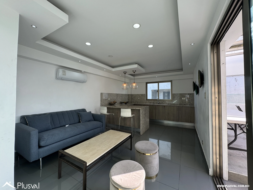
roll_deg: +0.4
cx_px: 126
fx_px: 102
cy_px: 95
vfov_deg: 85.7
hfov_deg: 102.1
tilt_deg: +2.4
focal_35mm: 14
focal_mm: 2.22
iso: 40
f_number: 2.2
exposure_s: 1/119
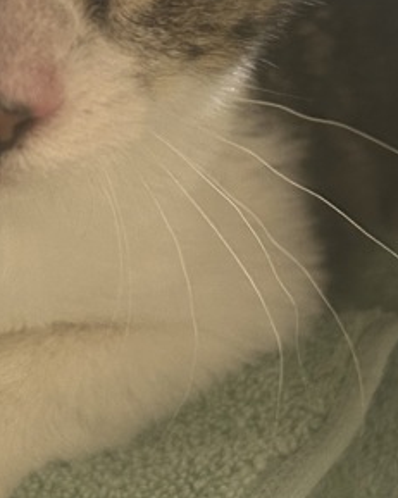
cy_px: 102
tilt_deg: -21.8
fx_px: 1326
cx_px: 100
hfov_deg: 17.0
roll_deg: -1.1
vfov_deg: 21.0
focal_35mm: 90
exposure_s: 1/40
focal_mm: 5.7
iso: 400
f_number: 1.5
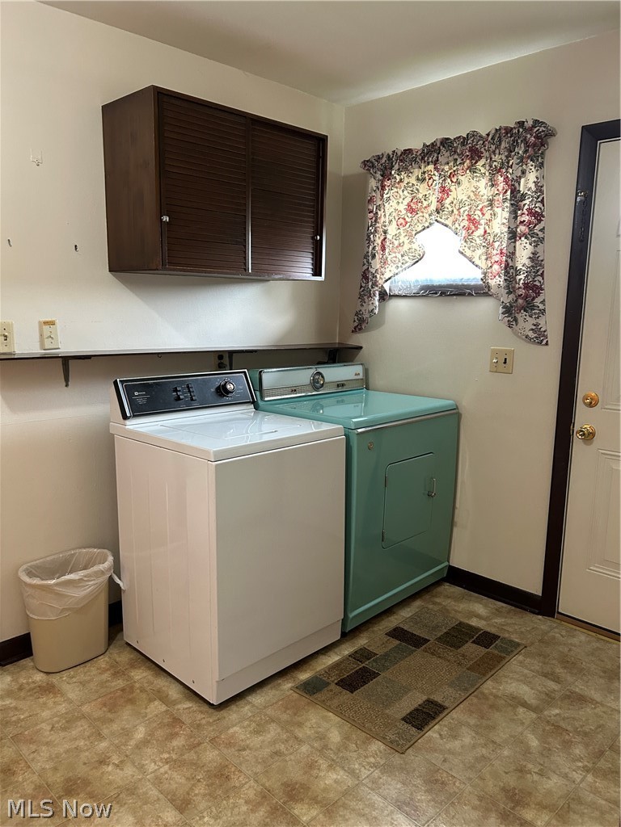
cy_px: 414
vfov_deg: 67.3
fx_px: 622
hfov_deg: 53.1
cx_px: 310
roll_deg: -0.5
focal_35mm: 26
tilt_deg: -9.4
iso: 250
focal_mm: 5.7
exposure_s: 1/60
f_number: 1.5
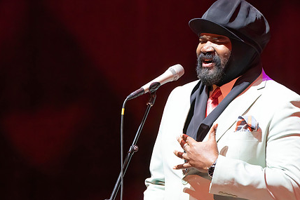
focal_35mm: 672
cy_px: 178
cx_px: 184
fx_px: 5598
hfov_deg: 3.1
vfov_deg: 2.0
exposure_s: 1/320
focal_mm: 358
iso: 5000
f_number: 5.6
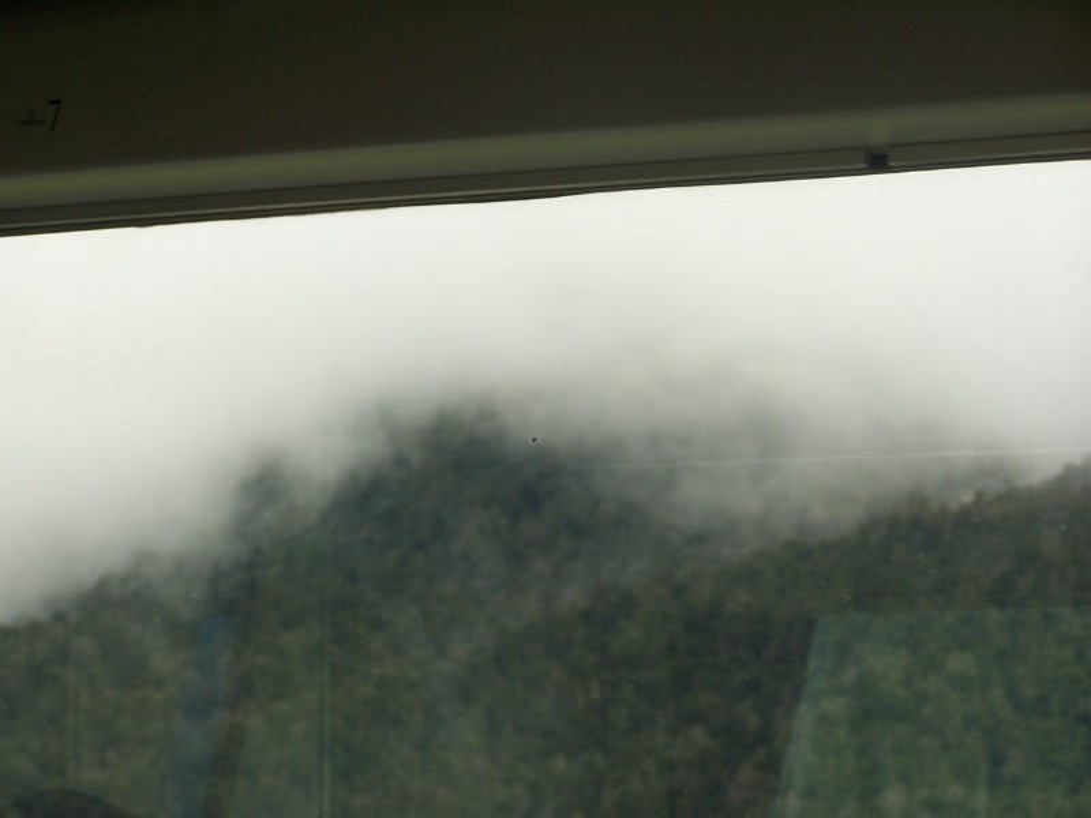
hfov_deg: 16.8
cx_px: 546
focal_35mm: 117
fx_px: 3688
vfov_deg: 12.7
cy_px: 409
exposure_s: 1/125
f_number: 3.2
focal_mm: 19.4
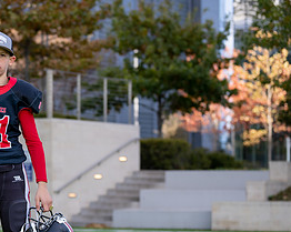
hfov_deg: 12.2
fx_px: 1351
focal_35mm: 157
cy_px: 138
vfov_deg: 9.8
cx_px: 9
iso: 100
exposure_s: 1/500
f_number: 2.8
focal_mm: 70
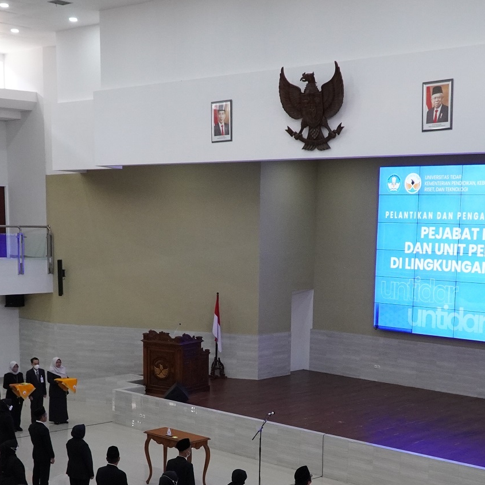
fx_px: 904
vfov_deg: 29.3
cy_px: 399
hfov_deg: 30.0
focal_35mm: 57
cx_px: 266
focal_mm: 18
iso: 1600
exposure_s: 1/200
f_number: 4
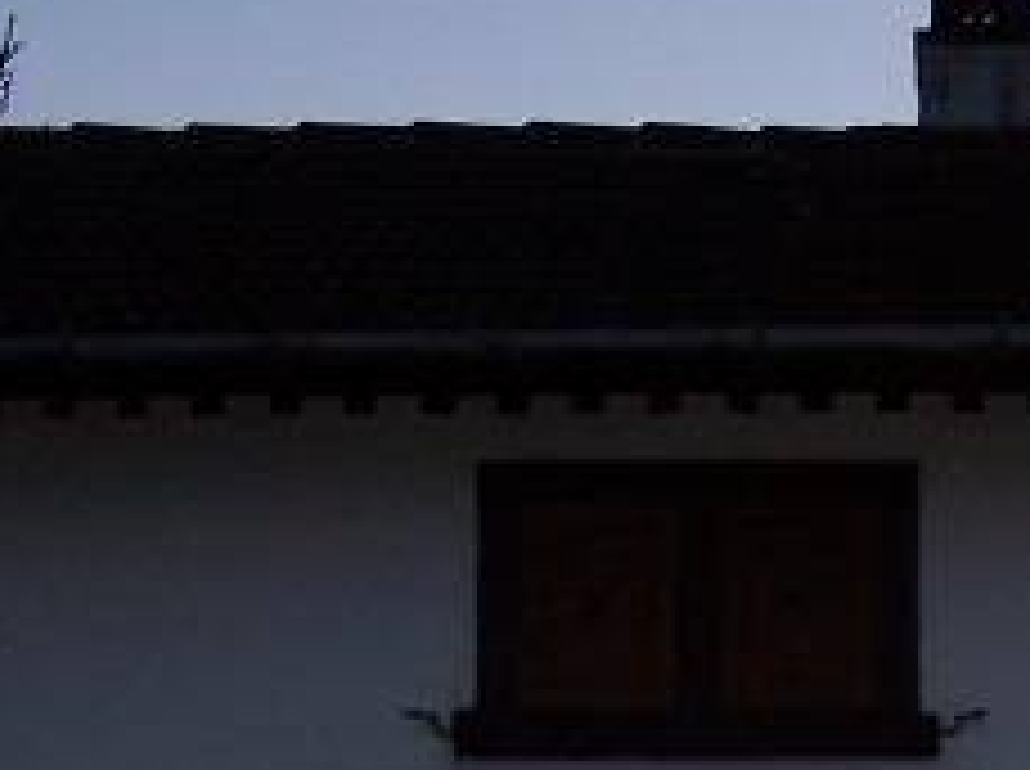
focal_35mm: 133
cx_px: 1061
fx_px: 3951
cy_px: 1067
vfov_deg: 10.8
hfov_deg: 14.6
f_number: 2.8
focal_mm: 6.3
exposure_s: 1/60
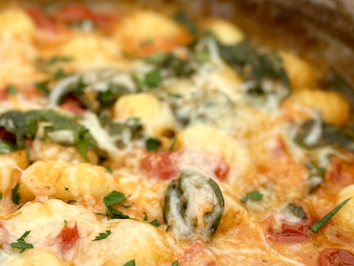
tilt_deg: -38.2
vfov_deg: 21.6
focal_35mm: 68
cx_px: 144
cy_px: 144
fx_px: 696
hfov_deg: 28.5
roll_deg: -2.5
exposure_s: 1/60
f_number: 1.5
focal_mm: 5.7
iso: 250
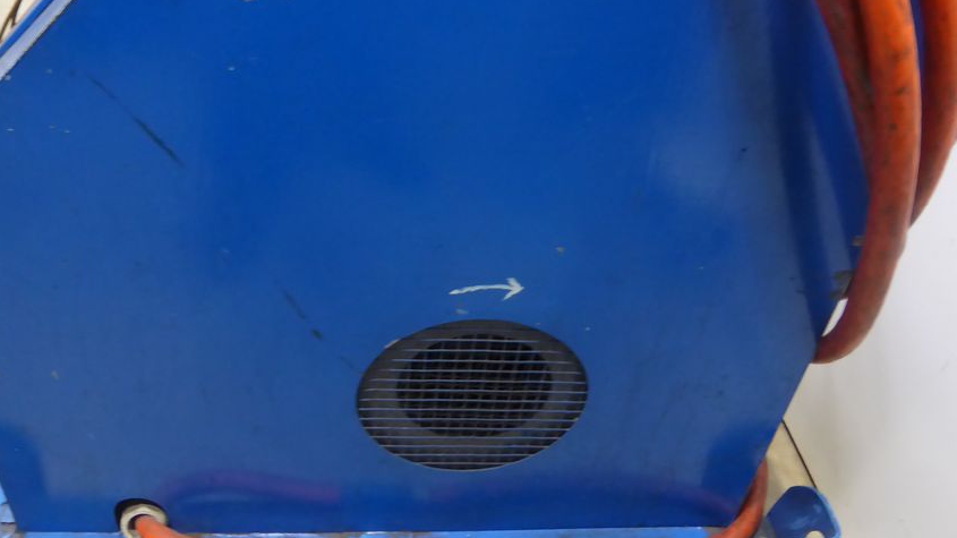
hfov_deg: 59.4
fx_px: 837
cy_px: 214
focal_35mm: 33
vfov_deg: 35.5
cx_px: 431
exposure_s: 1/5
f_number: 3.3
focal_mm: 4.3
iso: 400
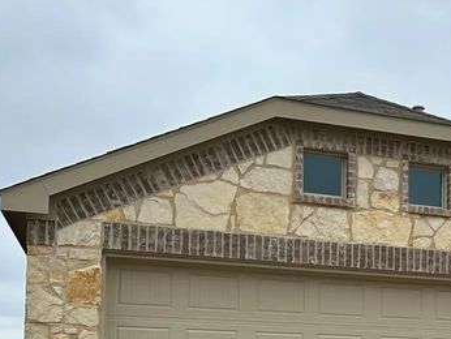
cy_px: 352
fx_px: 926
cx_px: 533
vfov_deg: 20.0
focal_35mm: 71
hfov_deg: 24.9
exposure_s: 1/962
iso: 80
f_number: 1.78
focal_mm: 6.86
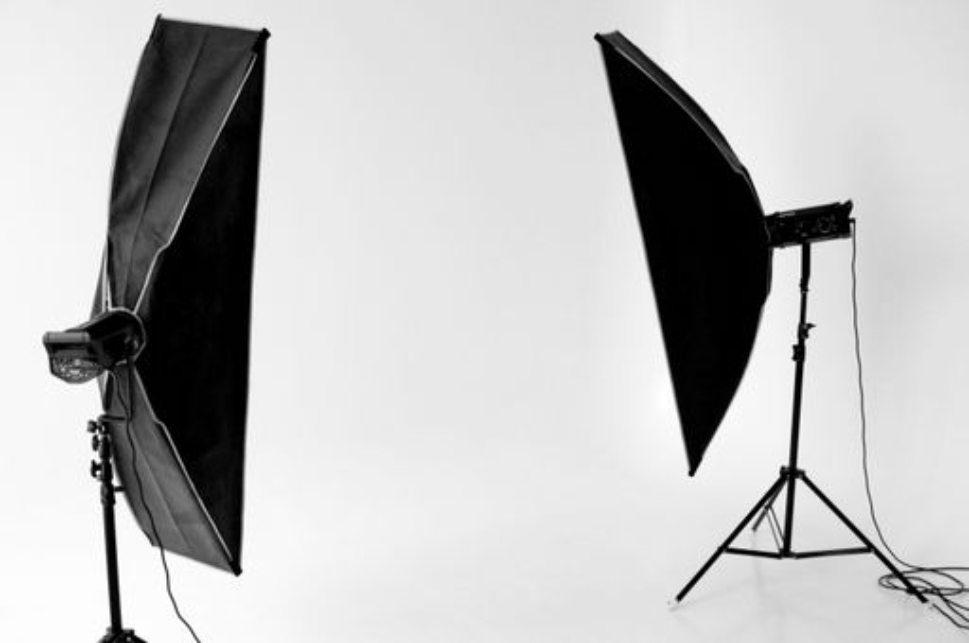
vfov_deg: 31.8
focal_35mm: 42
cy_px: 322
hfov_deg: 46.5
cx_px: 484
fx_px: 1129
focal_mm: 28
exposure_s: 1/60
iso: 800
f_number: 5.6
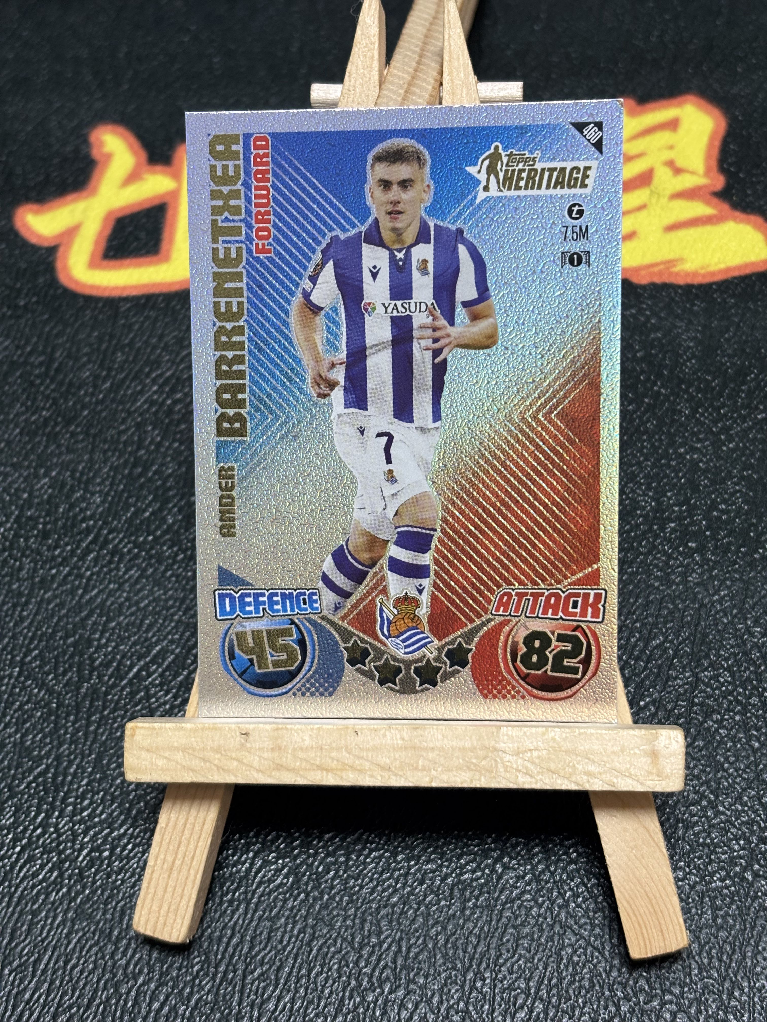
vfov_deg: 36.8
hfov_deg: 28.0
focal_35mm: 52
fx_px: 1536
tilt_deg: -59.9
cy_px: 511
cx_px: 384
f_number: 1.6
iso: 200
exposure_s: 1/40
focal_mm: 5.96
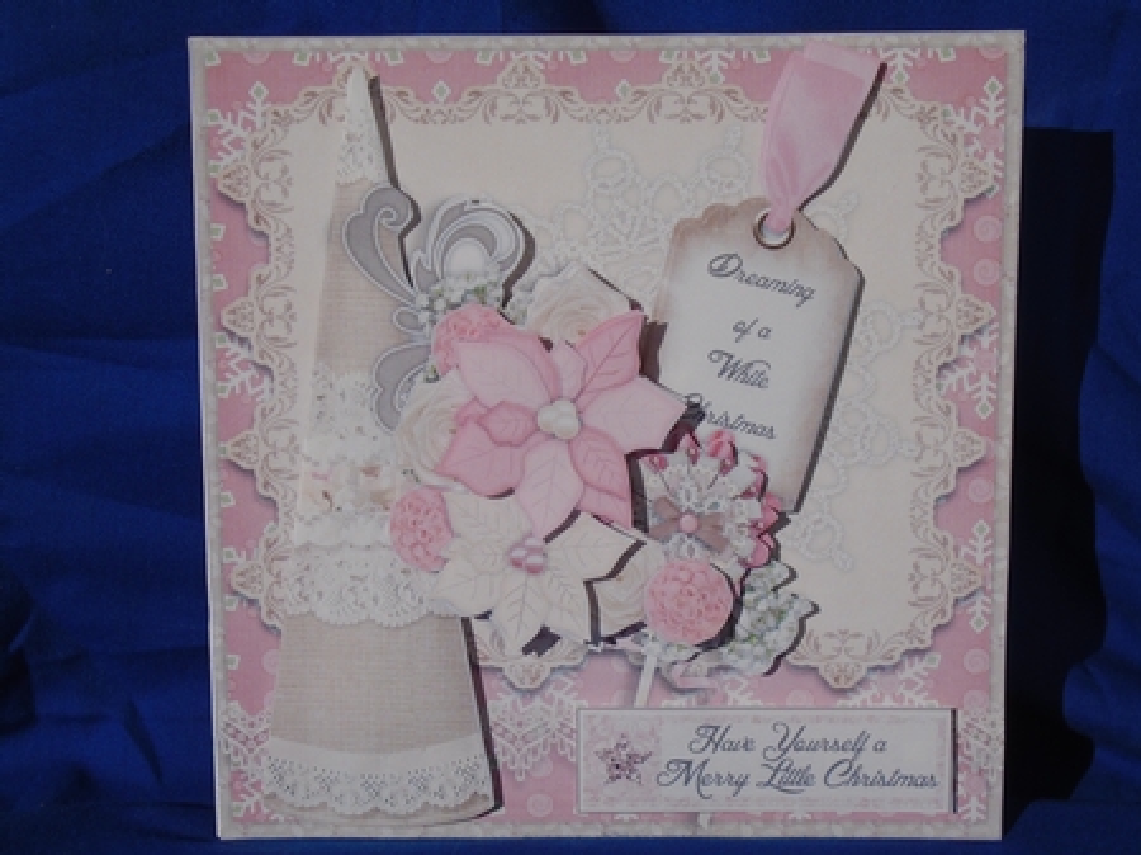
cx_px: 570
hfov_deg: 38.9
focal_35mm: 49
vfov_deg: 29.6
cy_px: 428
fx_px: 1614
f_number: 11.3
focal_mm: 8.7
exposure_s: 1/500
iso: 100
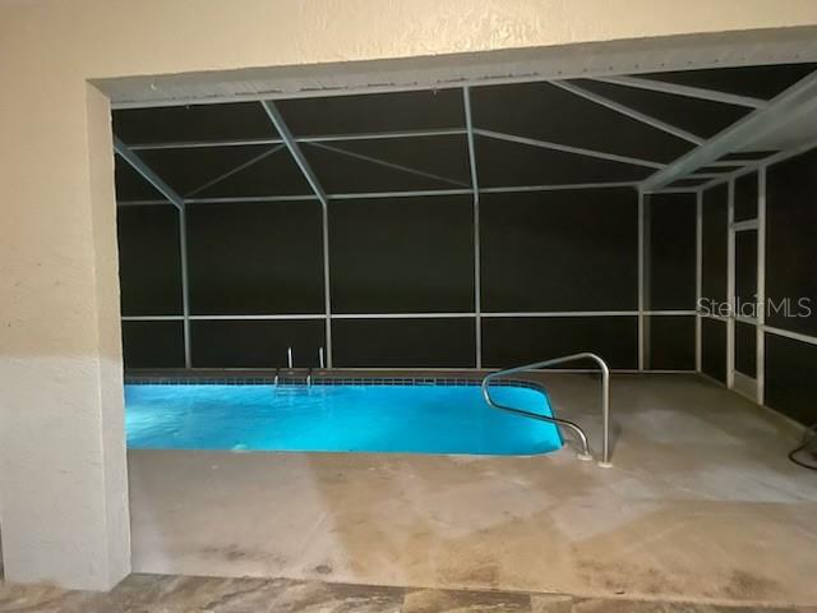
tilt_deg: -3.4
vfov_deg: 53.1
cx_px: 408
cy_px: 306
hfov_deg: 67.3
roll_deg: +1.2
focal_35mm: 26
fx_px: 614
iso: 640
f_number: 1.6
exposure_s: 1/7
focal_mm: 4.2
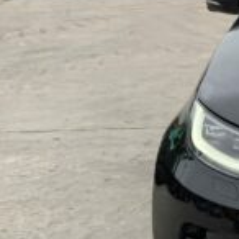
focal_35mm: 112
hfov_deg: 13.6
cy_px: 123
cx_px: 458
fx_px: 875
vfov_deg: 15.6
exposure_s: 1/912
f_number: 1.8
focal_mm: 3
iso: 16
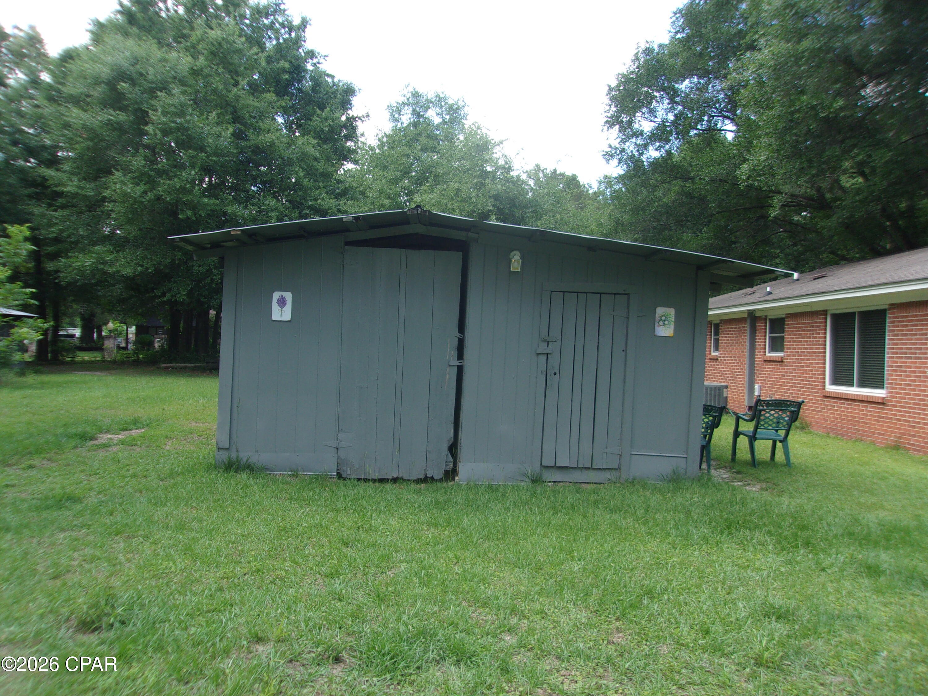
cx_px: 464
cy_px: 348
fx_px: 724
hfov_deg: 65.3
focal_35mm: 27
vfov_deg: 51.4
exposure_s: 1/180
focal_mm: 4.9
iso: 80
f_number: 3
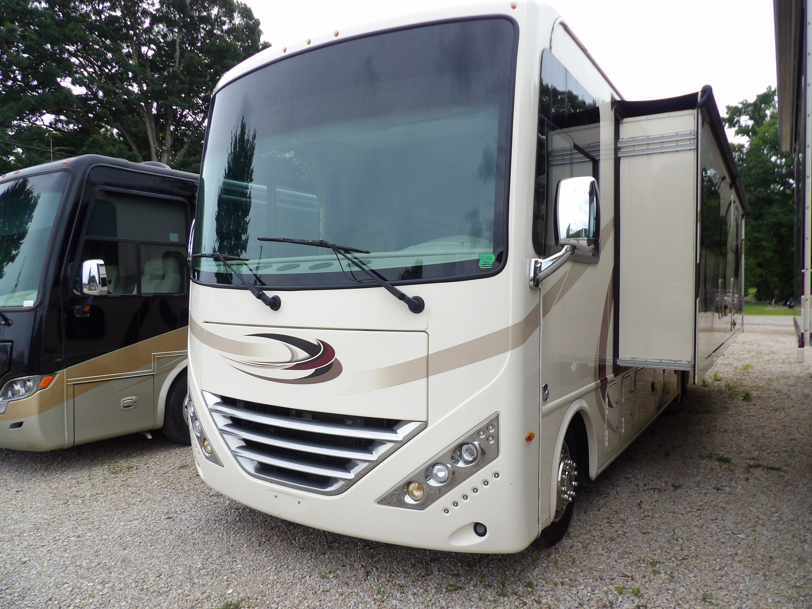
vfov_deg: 56.8
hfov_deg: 71.6
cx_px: 406
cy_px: 304
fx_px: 563
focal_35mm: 24
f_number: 2.8
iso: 100
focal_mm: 4.3
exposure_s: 1/761
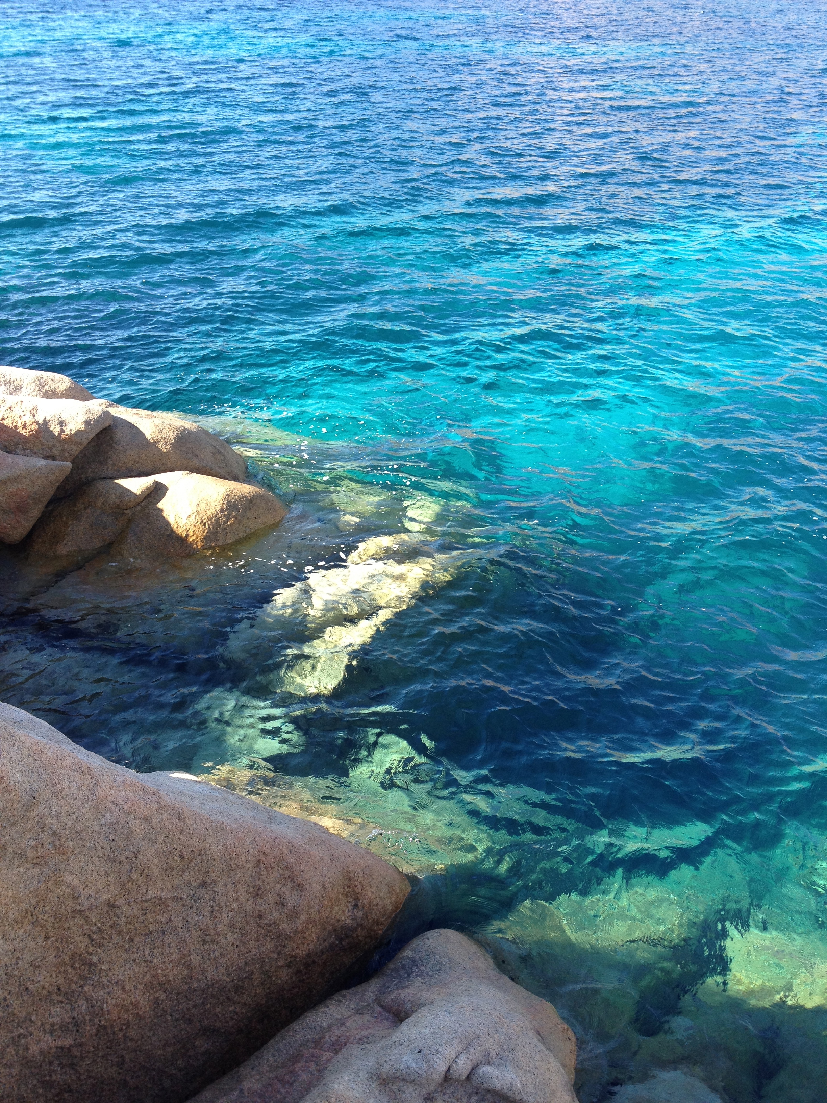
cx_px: 414
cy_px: 552
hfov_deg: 40.7
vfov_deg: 52.6
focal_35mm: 35
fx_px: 1115
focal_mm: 4.28
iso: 64
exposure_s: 1/310
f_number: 2.4
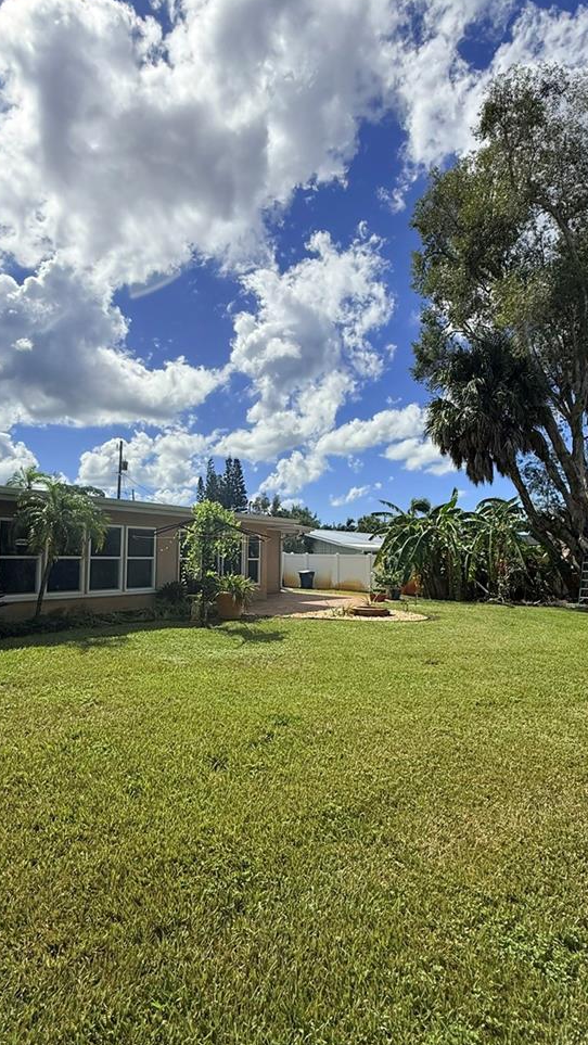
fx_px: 526
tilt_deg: +5.8
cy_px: 520
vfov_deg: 89.6
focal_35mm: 19
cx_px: 269
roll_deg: -1.6
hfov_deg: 58.3
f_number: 2.2
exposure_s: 1/5155
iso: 50
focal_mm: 2.22
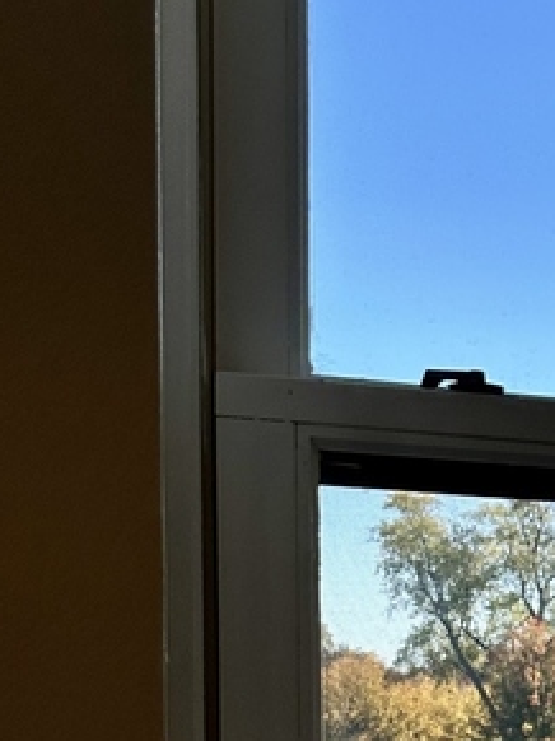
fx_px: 1904
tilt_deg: -3.1
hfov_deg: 15.0
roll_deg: -1.6
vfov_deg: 20.8
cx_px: 896
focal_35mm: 89
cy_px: 843
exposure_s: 1/2469
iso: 80
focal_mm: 6.86
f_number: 1.78
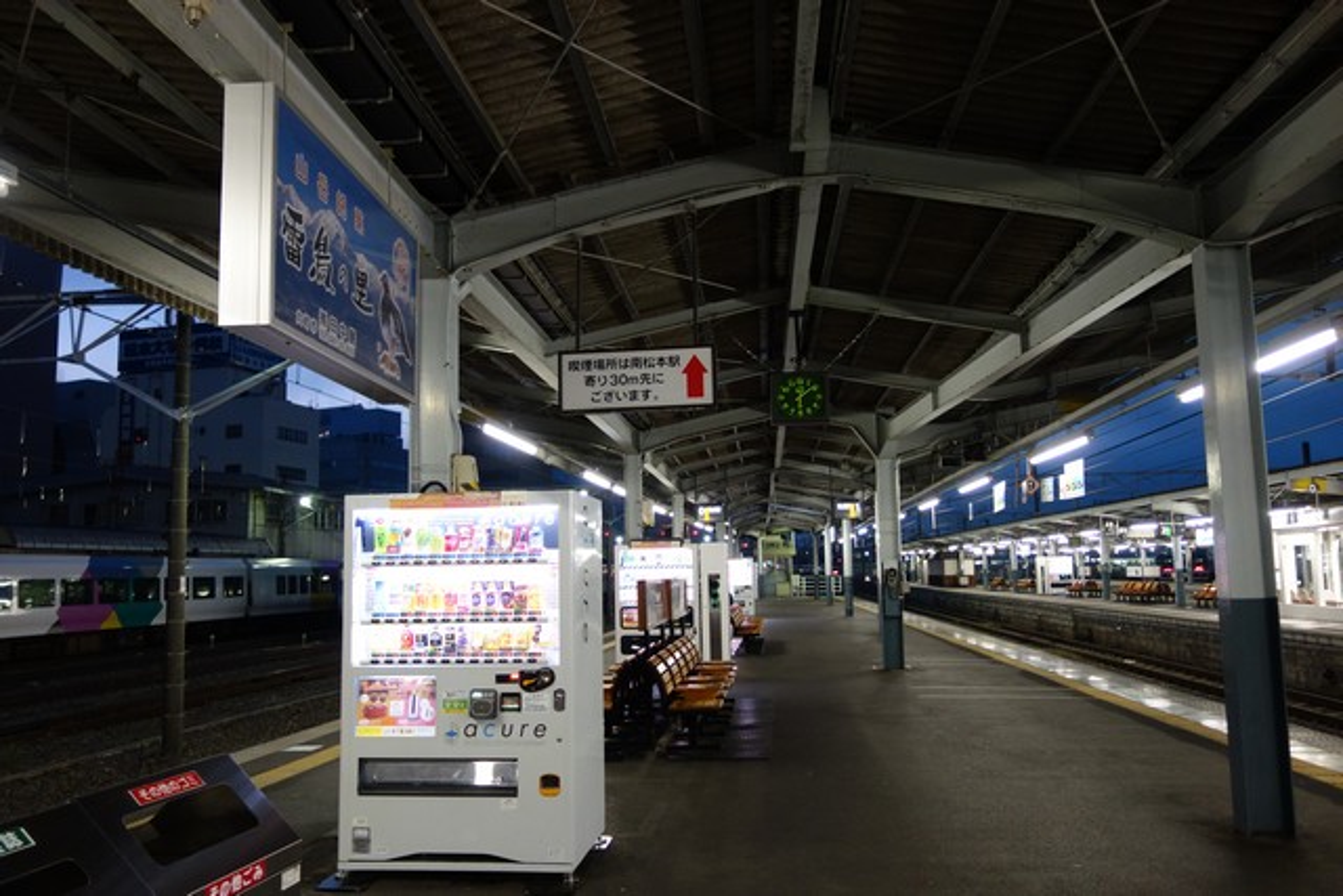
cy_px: 448
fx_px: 1045
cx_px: 672
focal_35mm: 28
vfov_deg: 46.4
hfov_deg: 65.5
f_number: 1.8
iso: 400
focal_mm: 10.4
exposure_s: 1/30
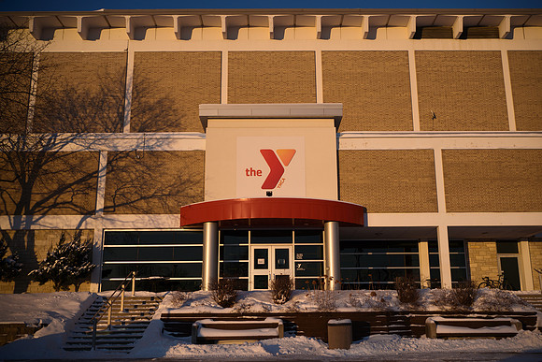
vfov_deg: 35.9
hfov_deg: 51.7
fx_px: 558
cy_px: 176
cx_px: 287
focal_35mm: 37
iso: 125
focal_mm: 35
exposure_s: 1/1000
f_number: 4.5
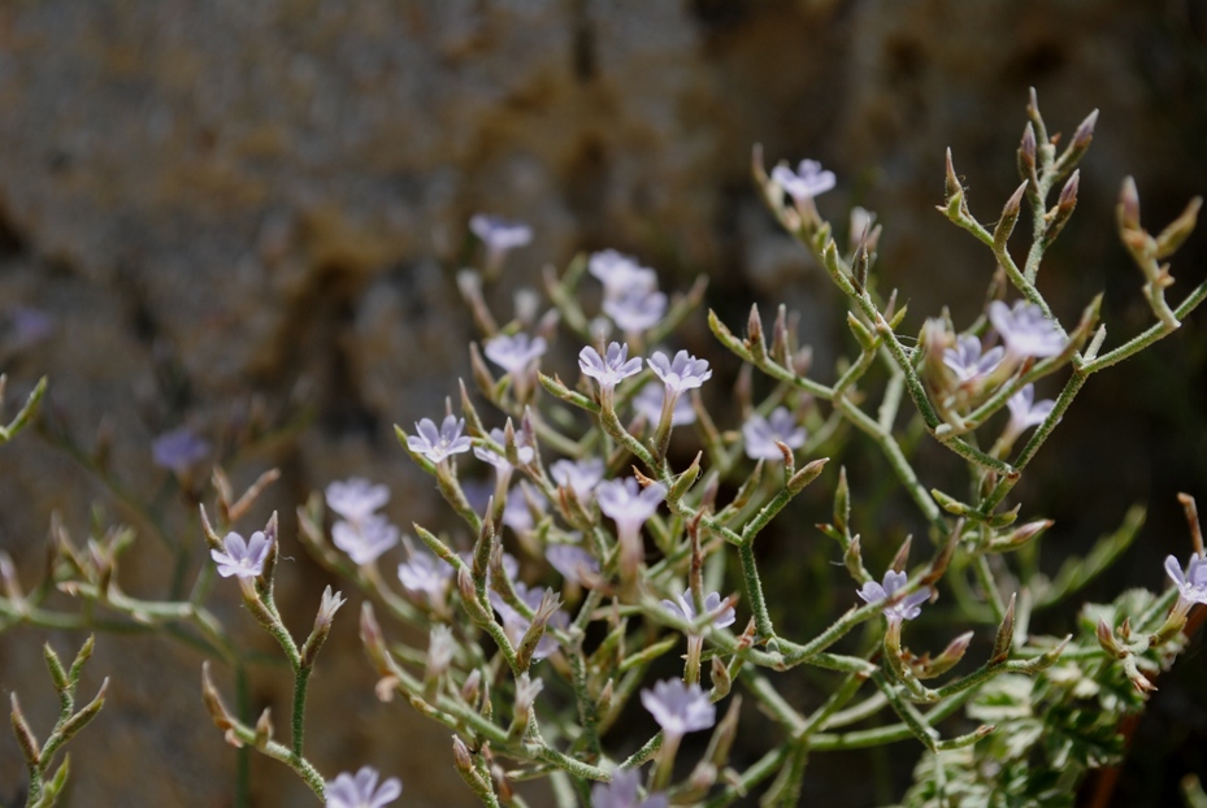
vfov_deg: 16.6
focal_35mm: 82
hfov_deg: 24.6
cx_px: 604
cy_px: 404
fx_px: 2769
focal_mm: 55
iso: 100
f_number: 8
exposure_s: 1/200
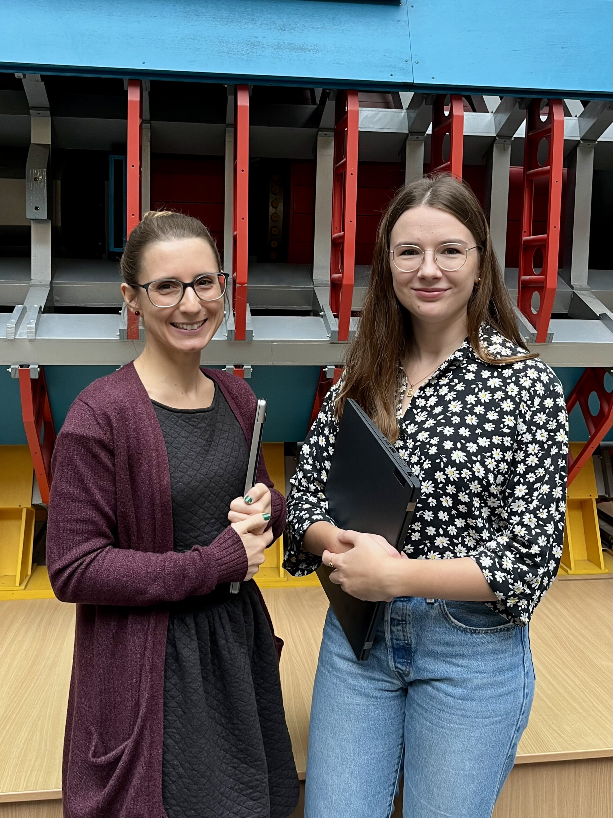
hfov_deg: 53.1
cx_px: 306
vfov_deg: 67.3
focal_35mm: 26
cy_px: 409
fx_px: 614
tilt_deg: -4.6
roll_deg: -0.1
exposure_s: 1/50
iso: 64
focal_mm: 5.1
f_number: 1.6
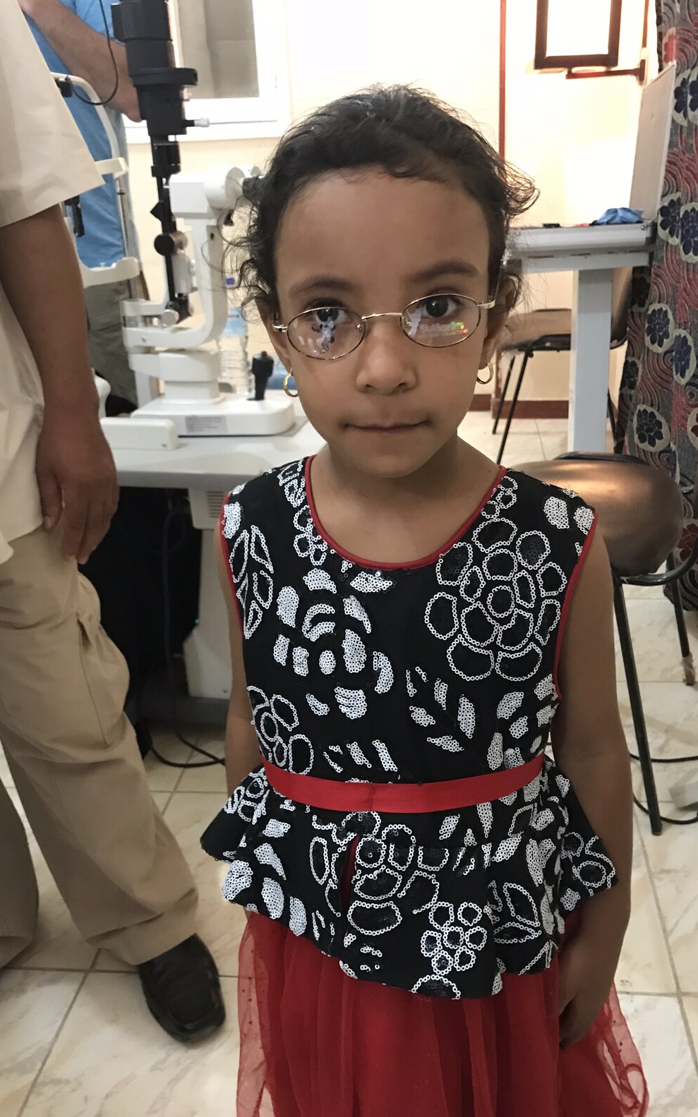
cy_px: 555
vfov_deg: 62.9
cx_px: 377
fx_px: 913
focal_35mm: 30
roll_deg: +2.3
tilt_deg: -21.3
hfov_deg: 41.8
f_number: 1.8
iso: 100
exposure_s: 1/9
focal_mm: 3.99
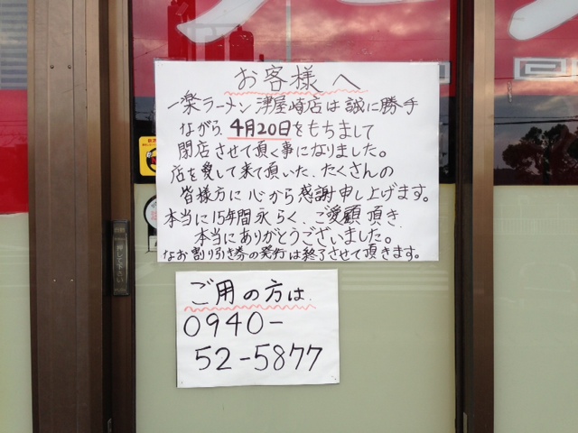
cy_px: 216
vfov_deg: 42.9
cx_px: 289
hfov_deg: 55.4
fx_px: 551
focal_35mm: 33
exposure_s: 1/217
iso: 50
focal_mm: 4.13
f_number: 2.4
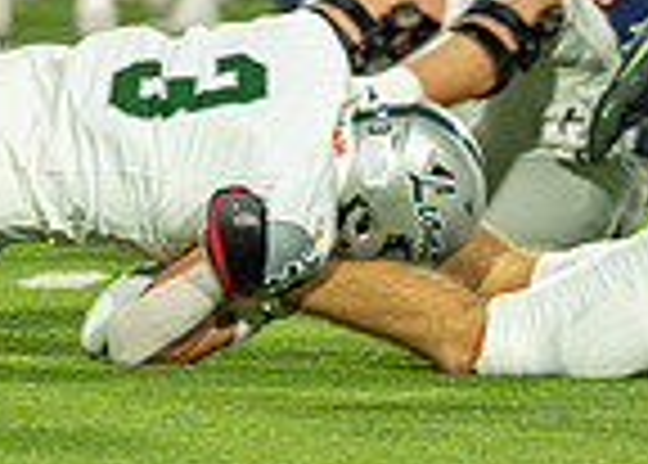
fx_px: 19922
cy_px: -303
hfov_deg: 1.9
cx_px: 389
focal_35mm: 1082
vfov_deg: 1.3
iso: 1600
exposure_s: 1/1250
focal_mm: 200
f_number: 2.8
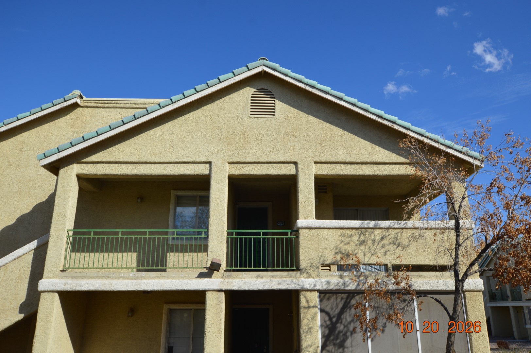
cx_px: 266
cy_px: 176
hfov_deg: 62.0
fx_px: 442
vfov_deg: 43.5
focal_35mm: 30
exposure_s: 1/320
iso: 100
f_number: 9
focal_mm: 20
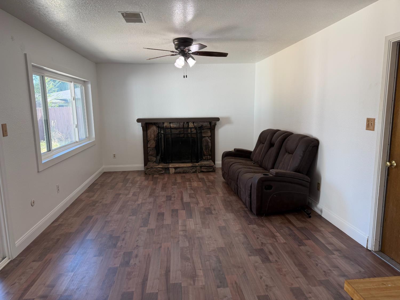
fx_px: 277
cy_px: 150
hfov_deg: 71.6
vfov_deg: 56.8
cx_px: 200
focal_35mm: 24
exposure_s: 1/120
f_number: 1.78
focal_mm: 6.76
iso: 125
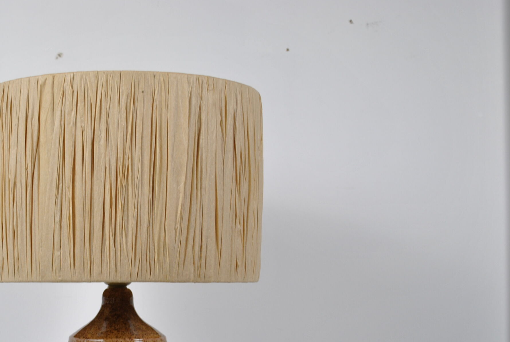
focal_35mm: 71
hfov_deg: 28.0
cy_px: 273
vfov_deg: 19.1
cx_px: 112
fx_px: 1005
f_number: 5
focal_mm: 29
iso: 200
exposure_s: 1/30
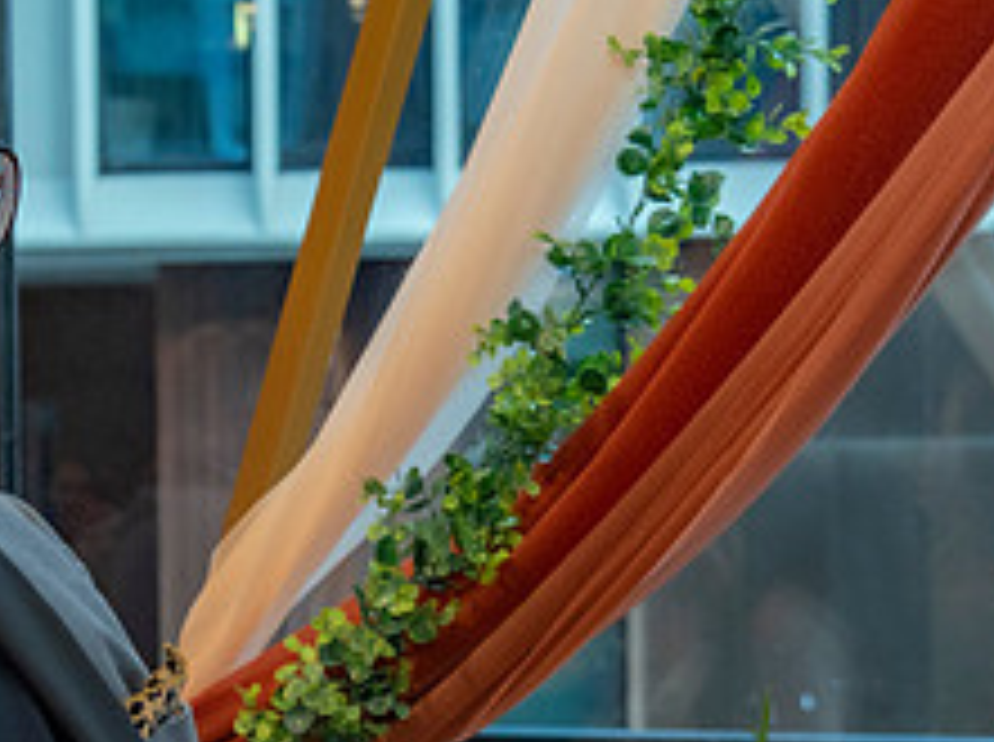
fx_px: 3870
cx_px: 233
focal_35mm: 135
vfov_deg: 10.9
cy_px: 583
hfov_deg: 14.6
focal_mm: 44
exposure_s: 1/125
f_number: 5
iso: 800
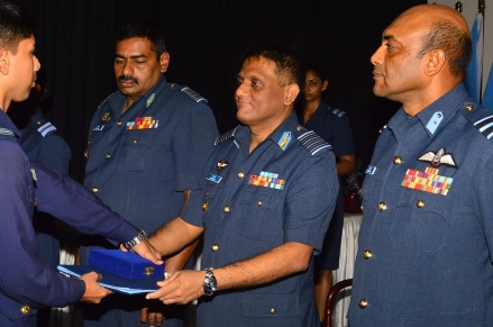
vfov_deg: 20.2
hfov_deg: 30.1
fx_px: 916
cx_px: 201
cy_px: 172
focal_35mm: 67
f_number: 7.1
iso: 200
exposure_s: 1/200
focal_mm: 28
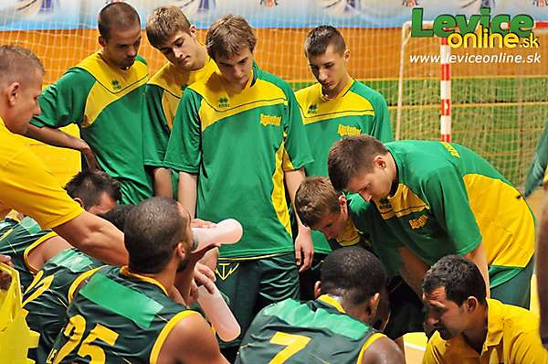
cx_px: 274
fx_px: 1596
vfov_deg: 13.0
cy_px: 182
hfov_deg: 19.5
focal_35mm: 105
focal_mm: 70
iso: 2000
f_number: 4
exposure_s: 1/125
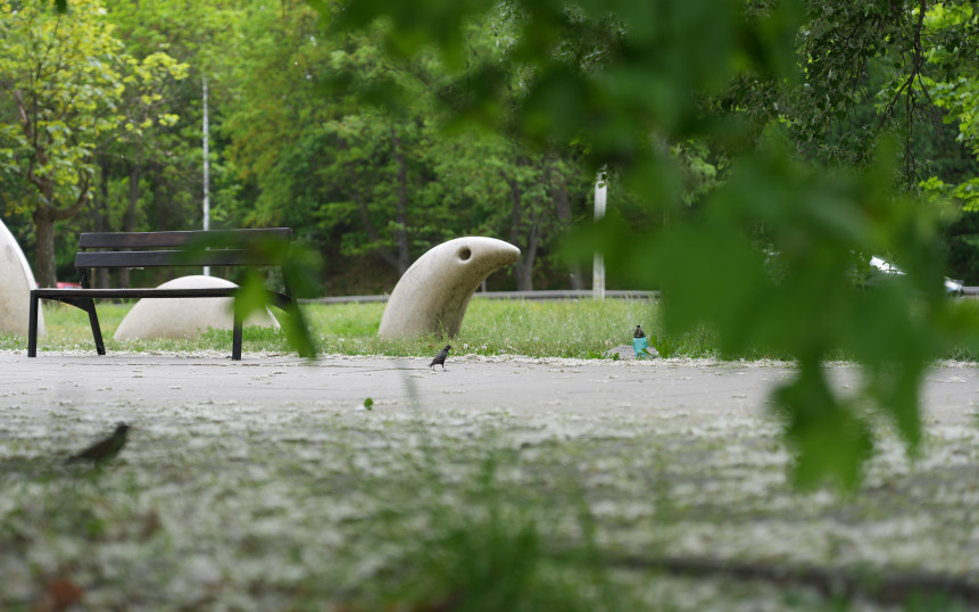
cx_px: 404
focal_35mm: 88
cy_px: 336
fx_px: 2348
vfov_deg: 14.8
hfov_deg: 23.5
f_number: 2
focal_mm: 70
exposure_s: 1/640
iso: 100
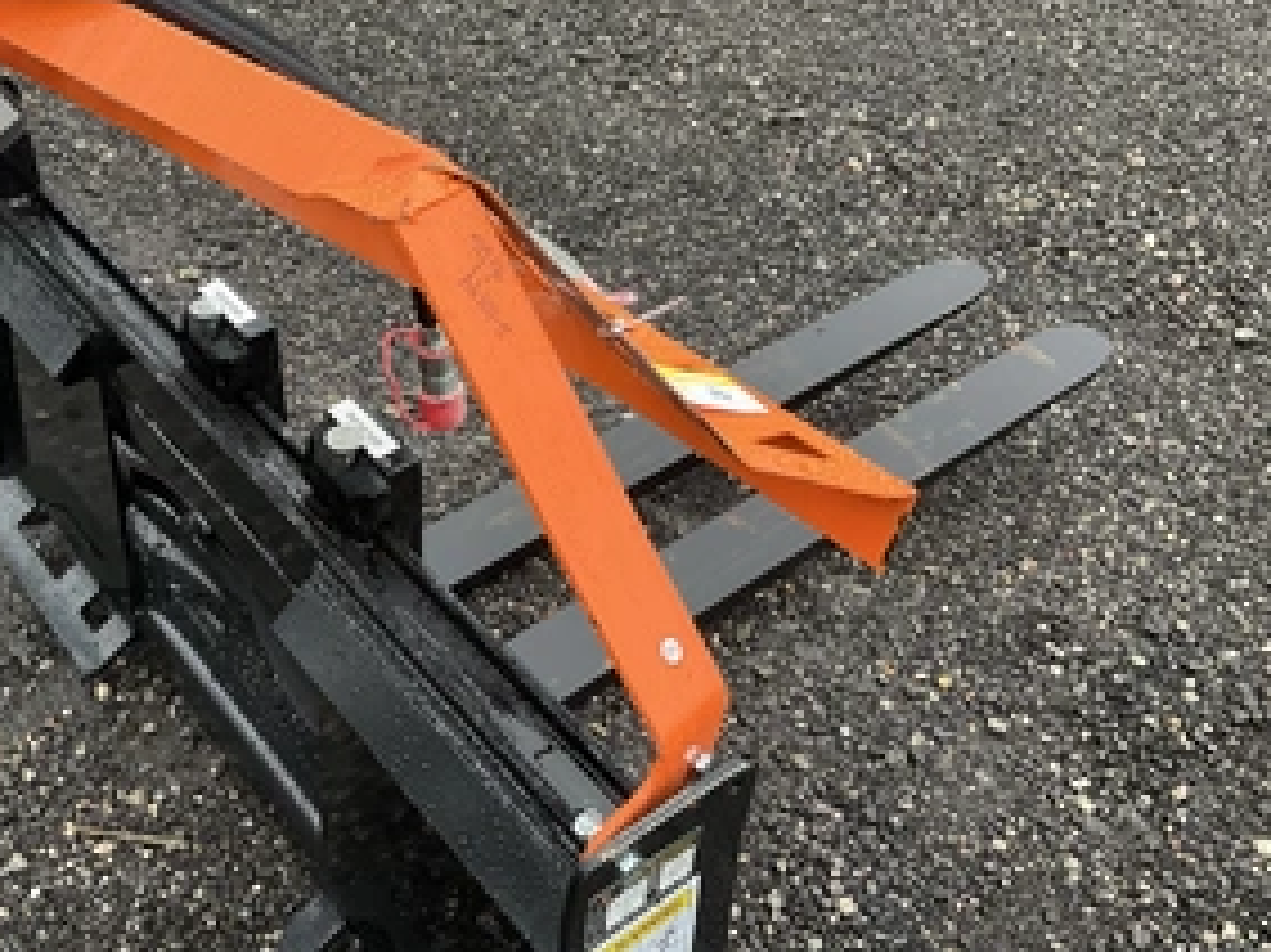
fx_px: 1505
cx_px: 409
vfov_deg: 34.9
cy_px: 359
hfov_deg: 45.0
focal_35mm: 41
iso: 50
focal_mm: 3
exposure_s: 1/122
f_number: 1.8
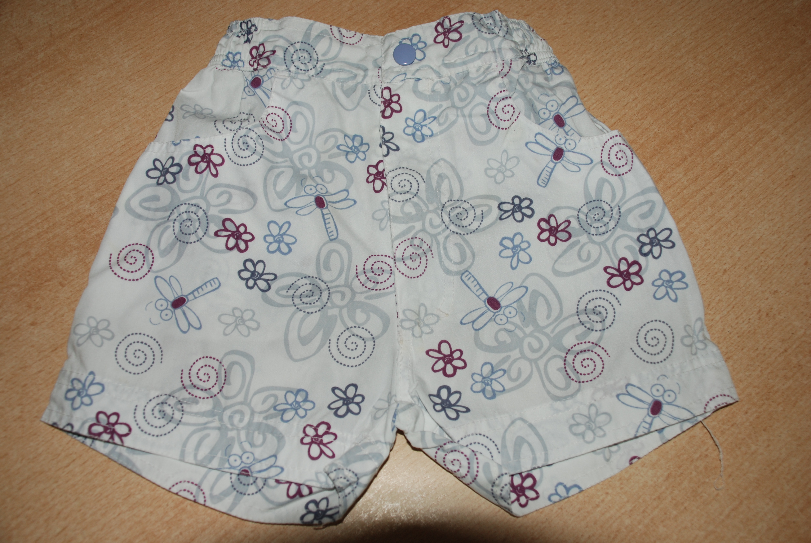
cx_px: 406
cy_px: 272
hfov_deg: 53.1
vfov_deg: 37.0
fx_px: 812
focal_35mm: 36
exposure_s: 1/60
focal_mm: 24
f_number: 4
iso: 200
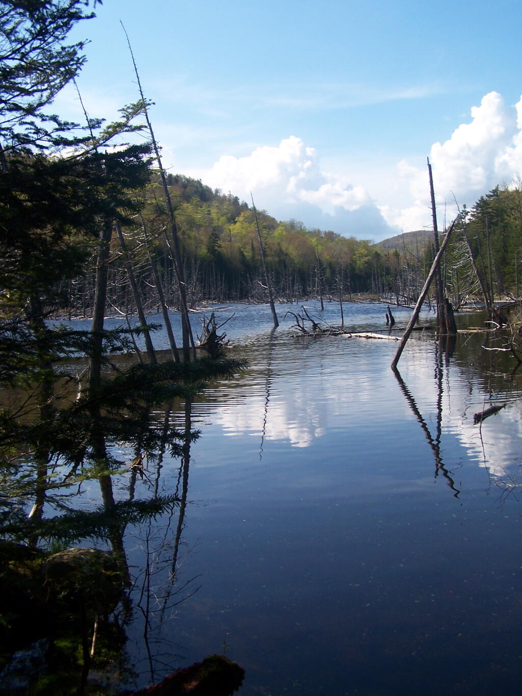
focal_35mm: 38
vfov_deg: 49.0
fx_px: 764
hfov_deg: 37.7
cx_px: 261
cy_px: 348
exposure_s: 1/640
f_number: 4
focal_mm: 6.3
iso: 80
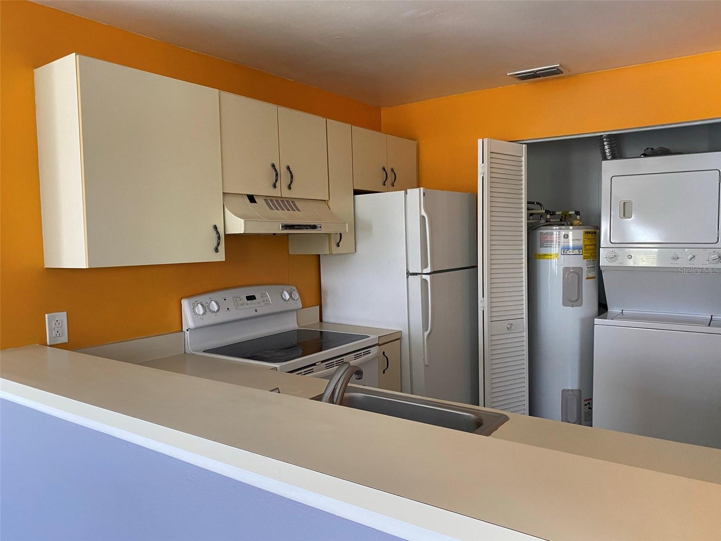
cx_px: 360
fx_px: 542
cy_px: 270
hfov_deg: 67.3
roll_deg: +1.6
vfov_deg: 53.1
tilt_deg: -5.4
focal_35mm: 26
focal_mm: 4.25
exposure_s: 1/85
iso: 125
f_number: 1.8
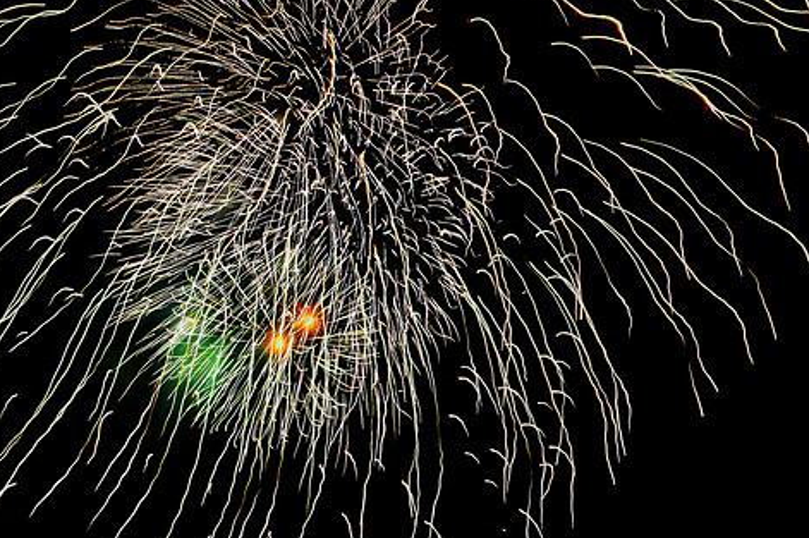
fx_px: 1549
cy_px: 277
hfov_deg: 29.2
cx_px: 321
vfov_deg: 19.7
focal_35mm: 69
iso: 200
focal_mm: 56
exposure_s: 1
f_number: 8
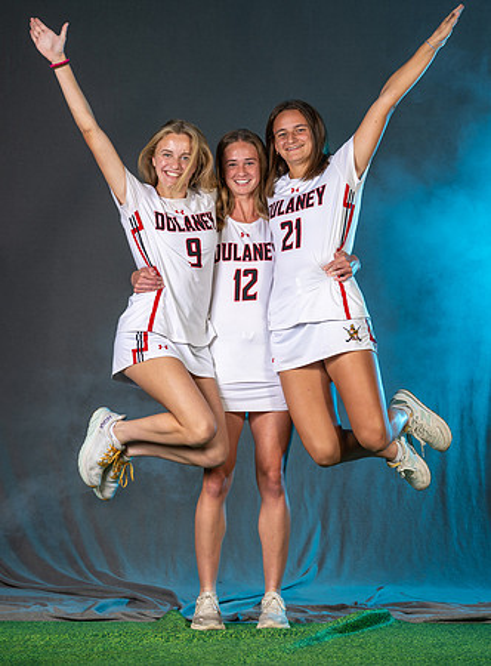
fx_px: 2253
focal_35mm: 118
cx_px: 183
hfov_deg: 12.4
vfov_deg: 16.8
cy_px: 337
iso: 80
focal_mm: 79
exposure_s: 1/125
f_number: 5.6
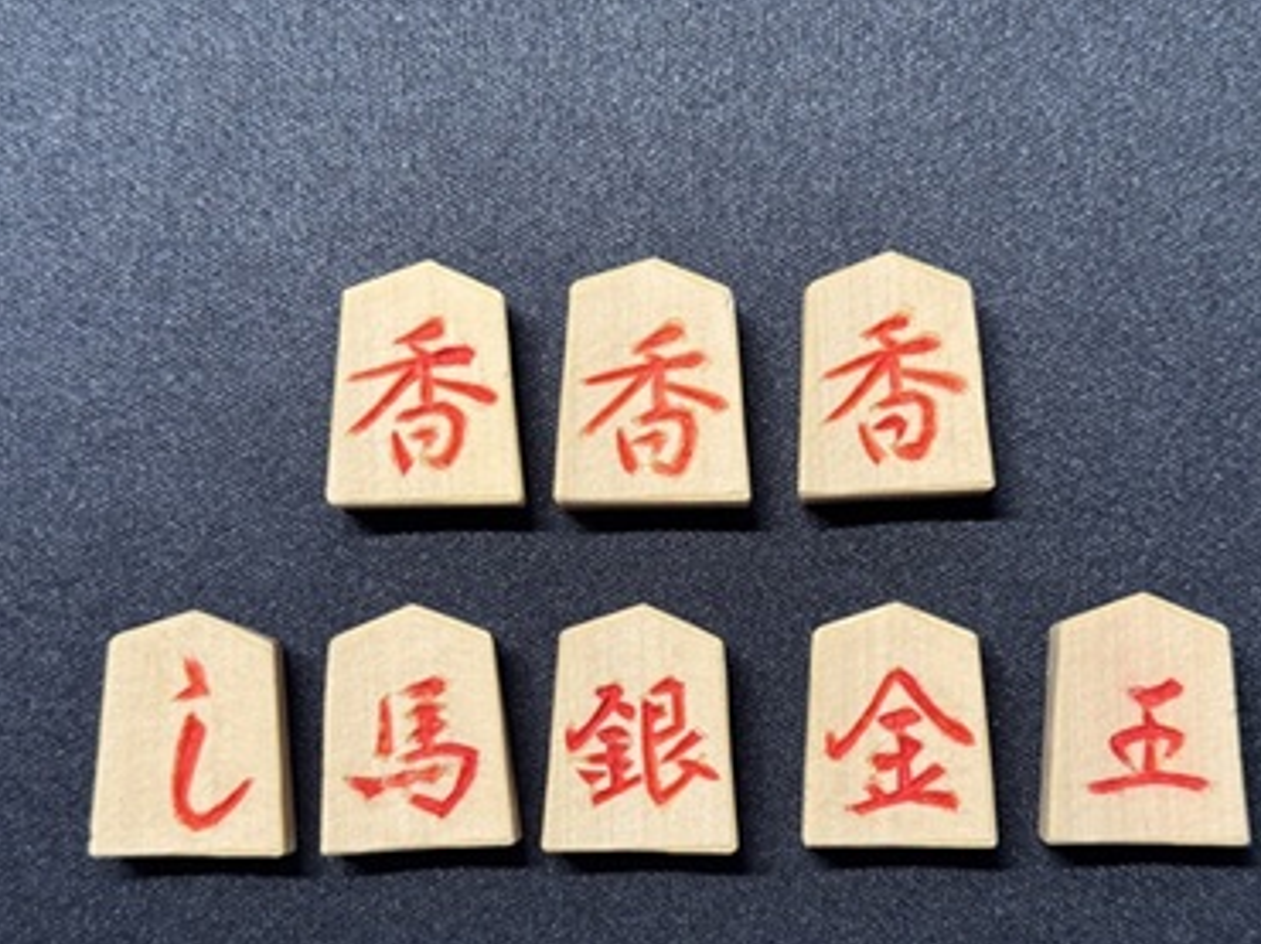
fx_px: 2330
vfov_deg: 22.9
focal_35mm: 64
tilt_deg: -87.7
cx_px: 663
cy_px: 559
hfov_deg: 30.3
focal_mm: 6.76
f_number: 1.78
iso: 250
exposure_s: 1/52
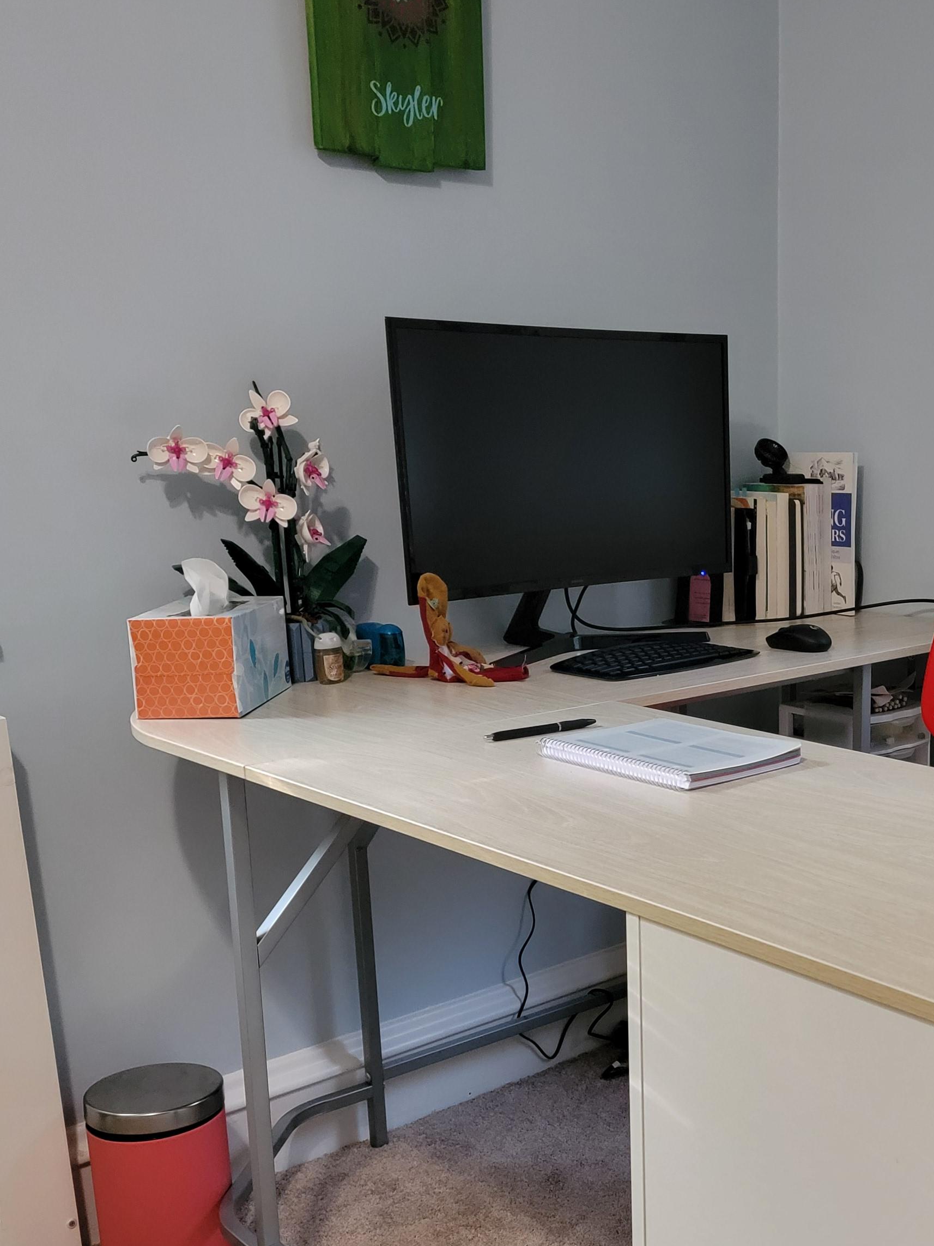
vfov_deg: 44.2
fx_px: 1511
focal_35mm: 42
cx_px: 783
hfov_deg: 33.1
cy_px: 823
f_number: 1.8
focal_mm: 6.7
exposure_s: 1/60
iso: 800
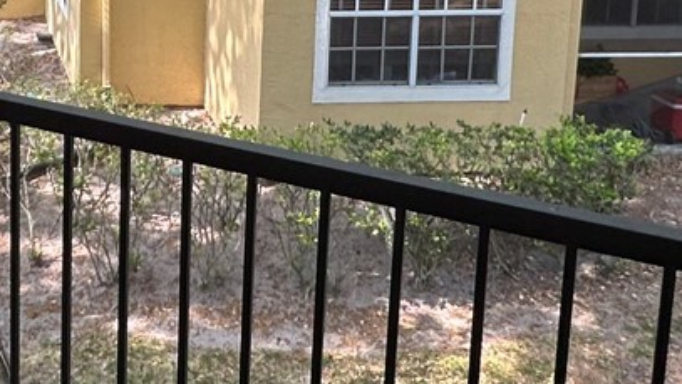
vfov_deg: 18.8
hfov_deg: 31.3
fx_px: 1085
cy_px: -97
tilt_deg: -6.9
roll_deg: +0.2
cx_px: -54
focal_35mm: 60
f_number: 2.2
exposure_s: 1/202
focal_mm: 2.22
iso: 40
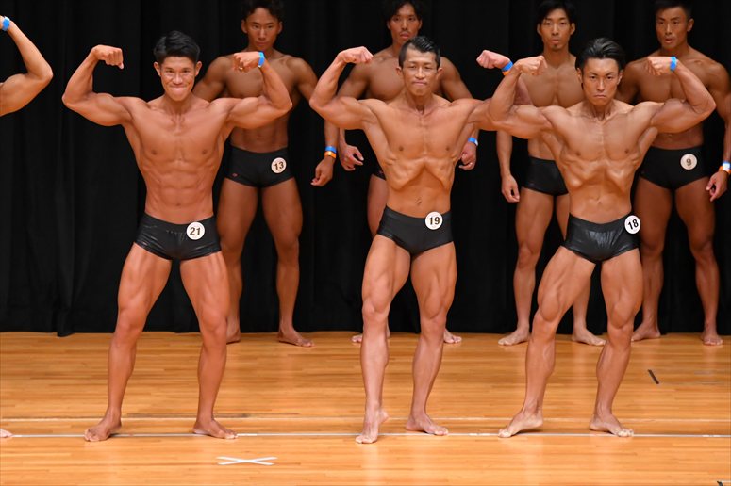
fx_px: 5480
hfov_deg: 7.6
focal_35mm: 270
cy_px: 243
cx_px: 366
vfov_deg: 5.1
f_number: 5.6
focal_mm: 180
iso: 4000
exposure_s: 1/400
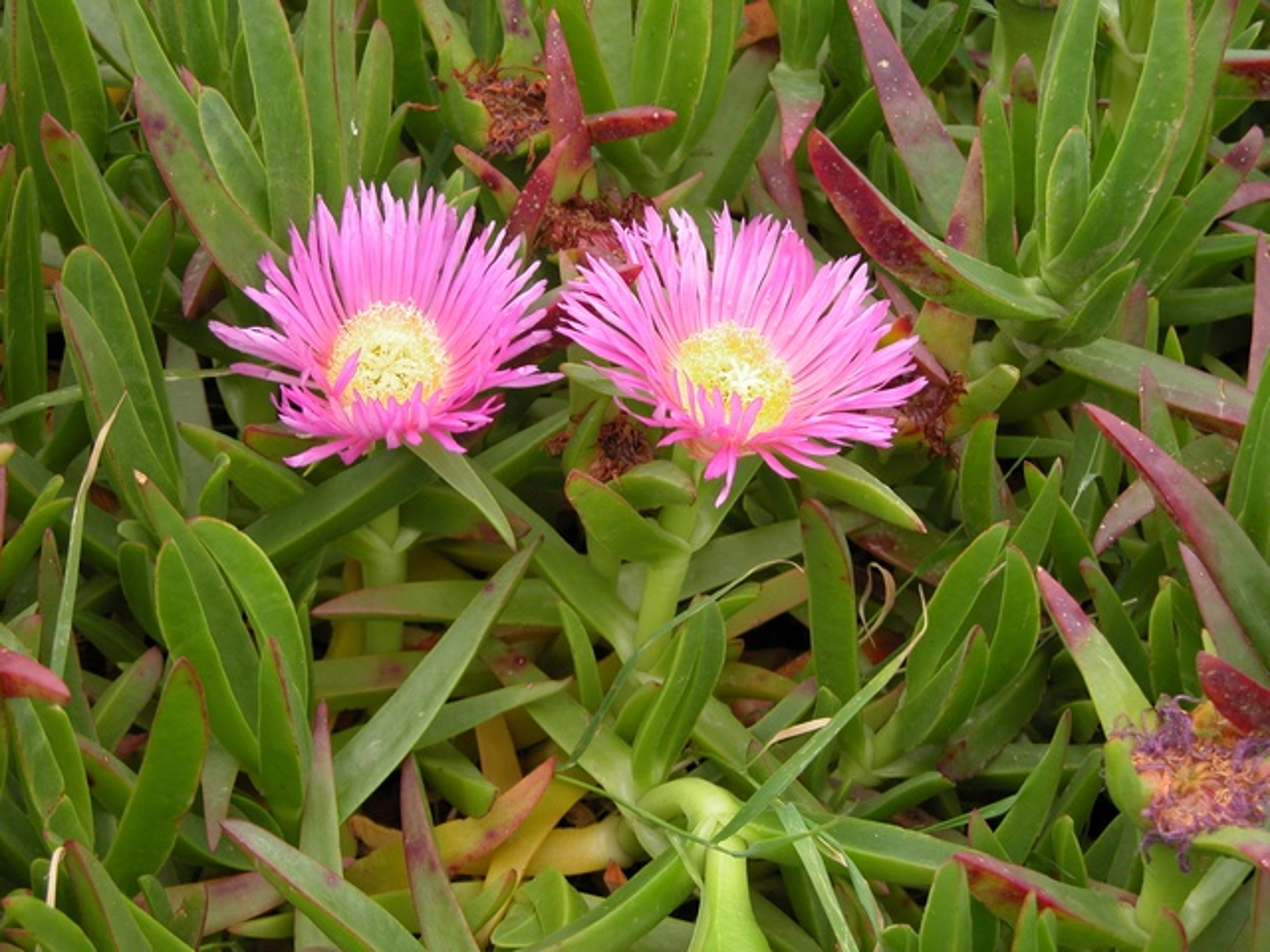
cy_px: 476
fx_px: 3229
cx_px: 635
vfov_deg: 16.8
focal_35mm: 88
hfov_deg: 22.3
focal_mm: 22.3
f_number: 3.9
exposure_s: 1/203
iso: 100
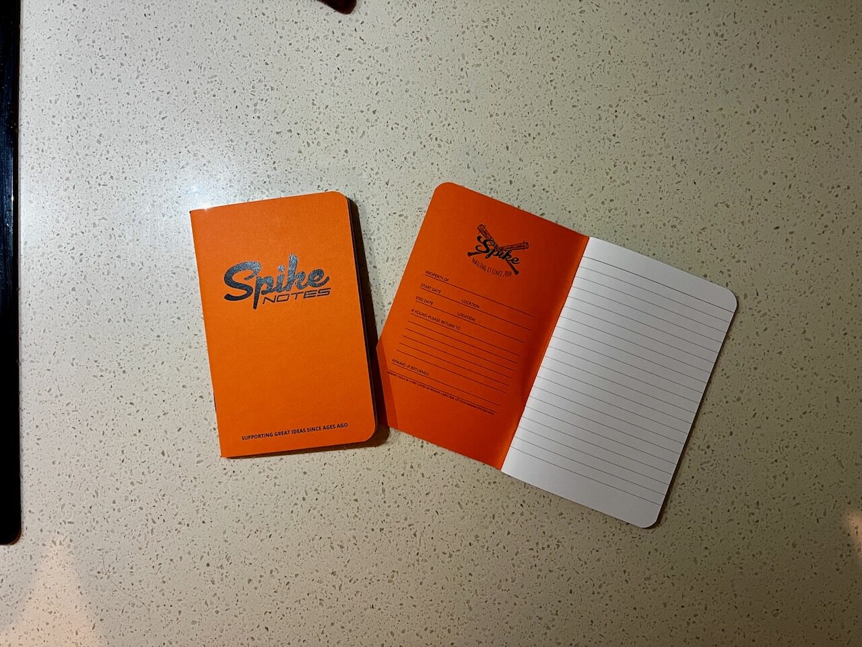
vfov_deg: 53.1
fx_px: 647
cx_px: 431
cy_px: 324
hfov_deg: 67.3
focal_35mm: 26
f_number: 1.6
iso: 125
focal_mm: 5.1
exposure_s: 1/50
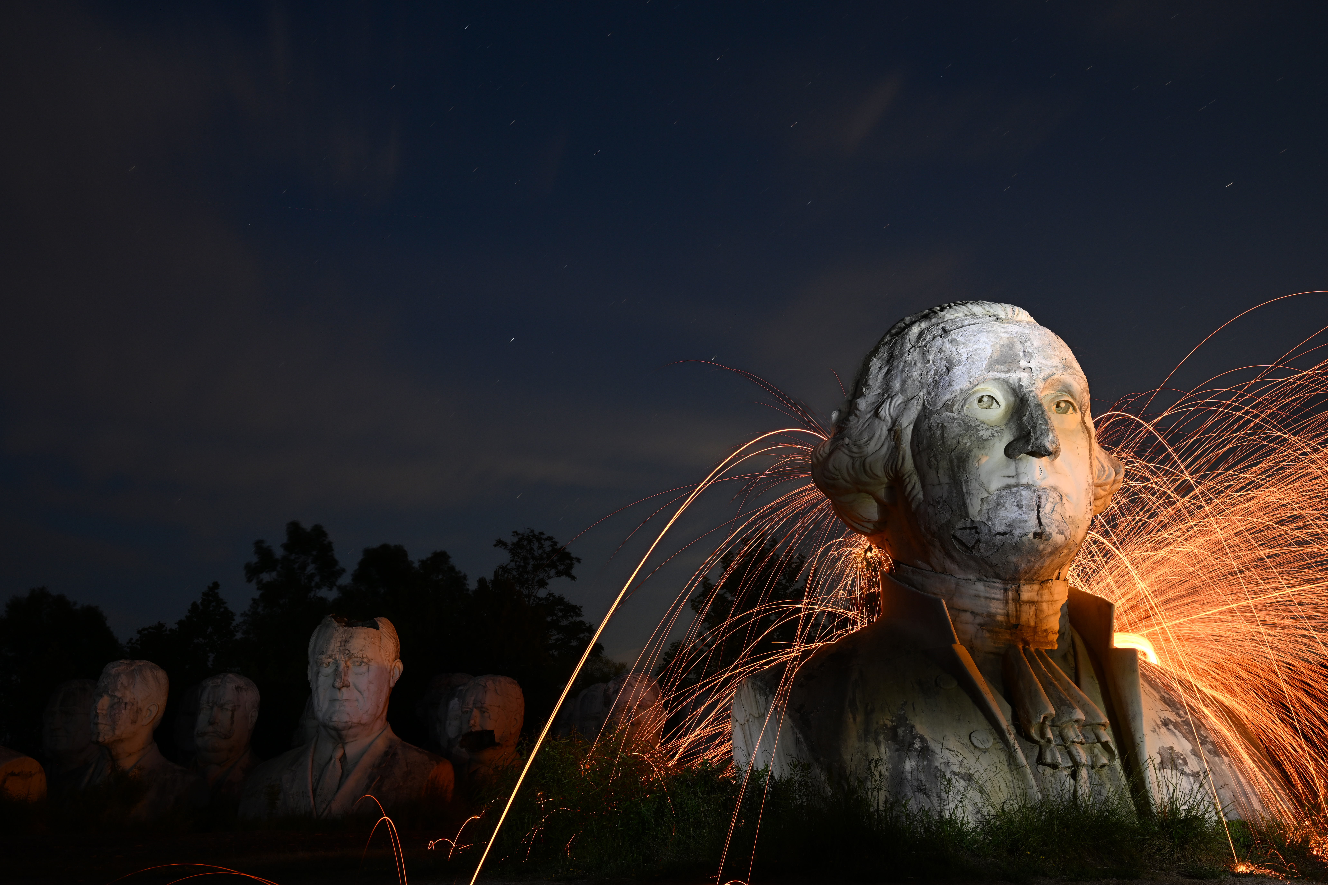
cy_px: 442
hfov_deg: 56.5
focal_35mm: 34
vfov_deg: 39.4
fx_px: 1236
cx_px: 664
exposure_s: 73.1
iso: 200
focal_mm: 33.5
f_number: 8
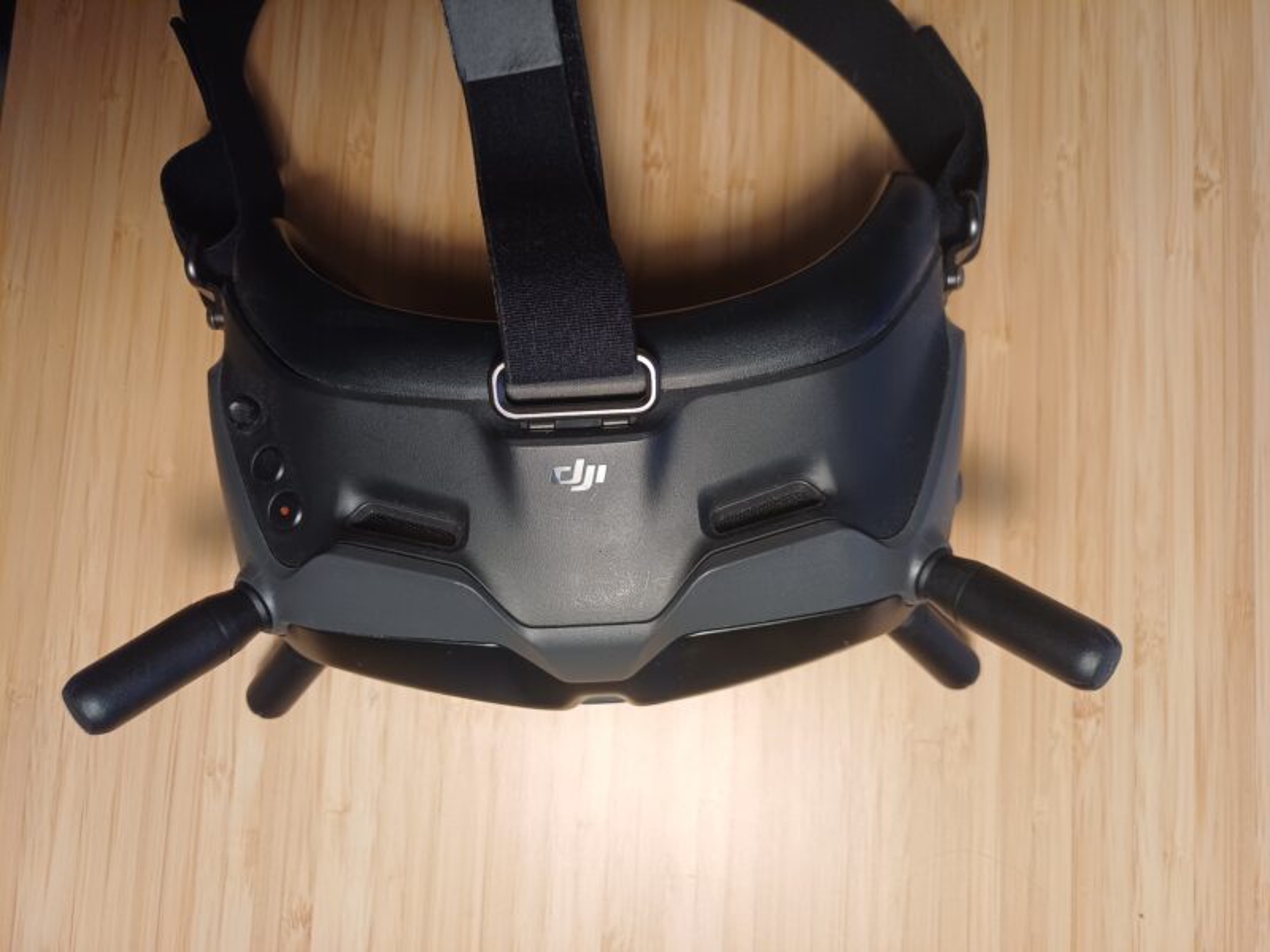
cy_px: 476
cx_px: 635
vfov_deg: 54.9
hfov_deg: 69.4
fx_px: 917
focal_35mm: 25
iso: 160
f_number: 1.8
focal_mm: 4.65
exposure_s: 1/50
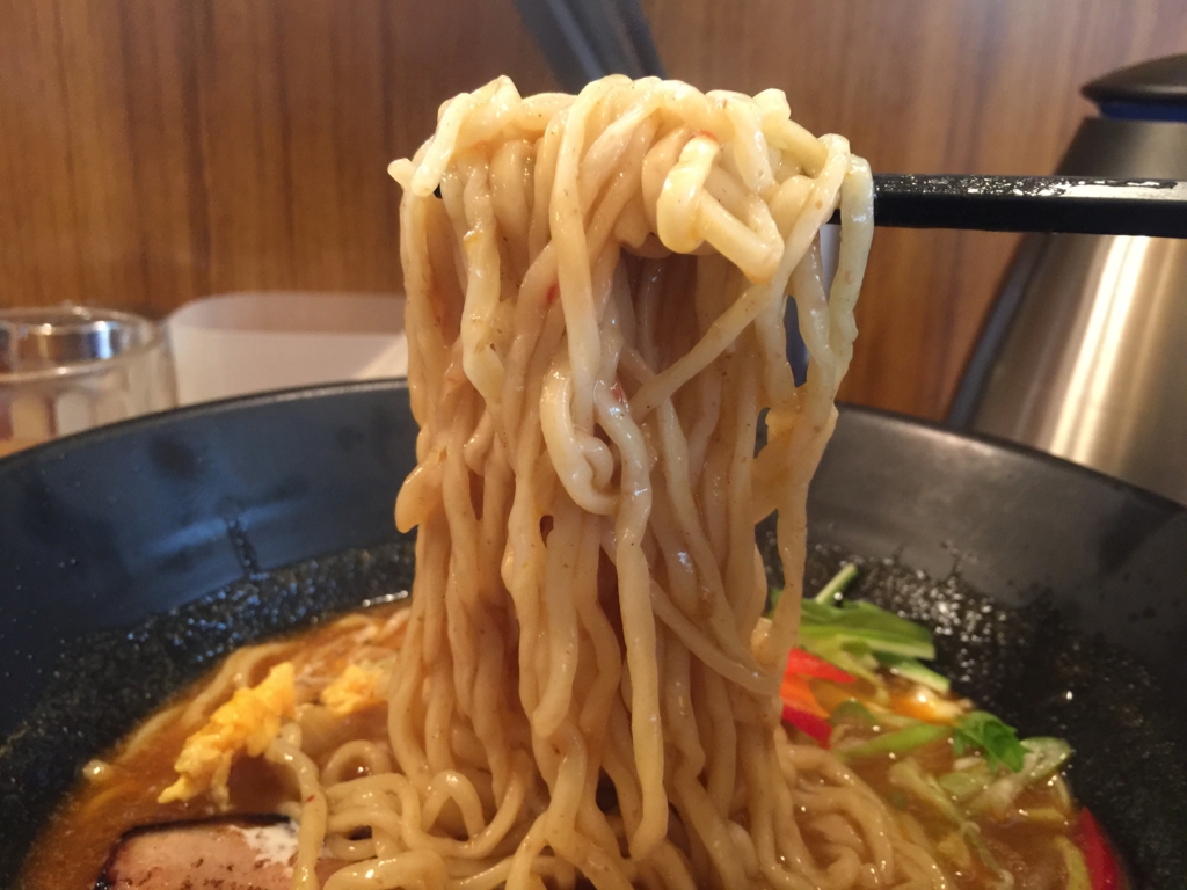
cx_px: 594
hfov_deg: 61.7
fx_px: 994
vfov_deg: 48.2
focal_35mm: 29
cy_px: 445
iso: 100
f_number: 2.2
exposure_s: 1/10
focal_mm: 4.15
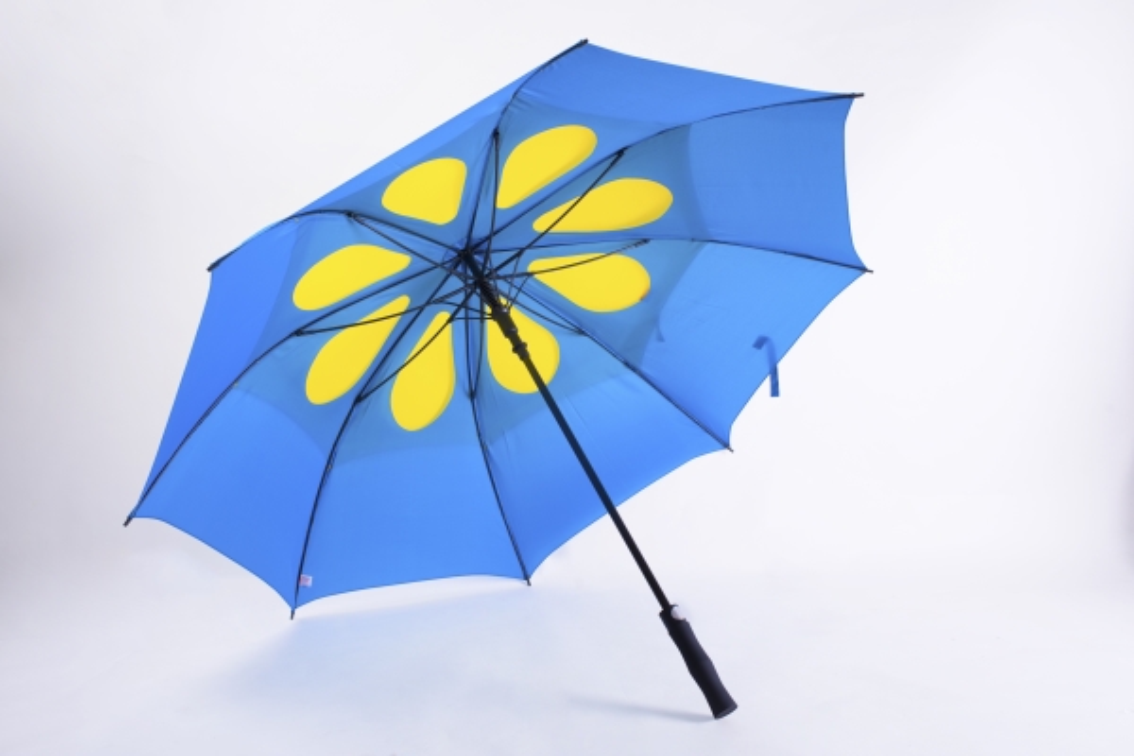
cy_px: 378
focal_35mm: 35
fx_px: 1102
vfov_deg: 37.9
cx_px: 567
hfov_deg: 54.4
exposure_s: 1/100
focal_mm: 35
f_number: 8
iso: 100
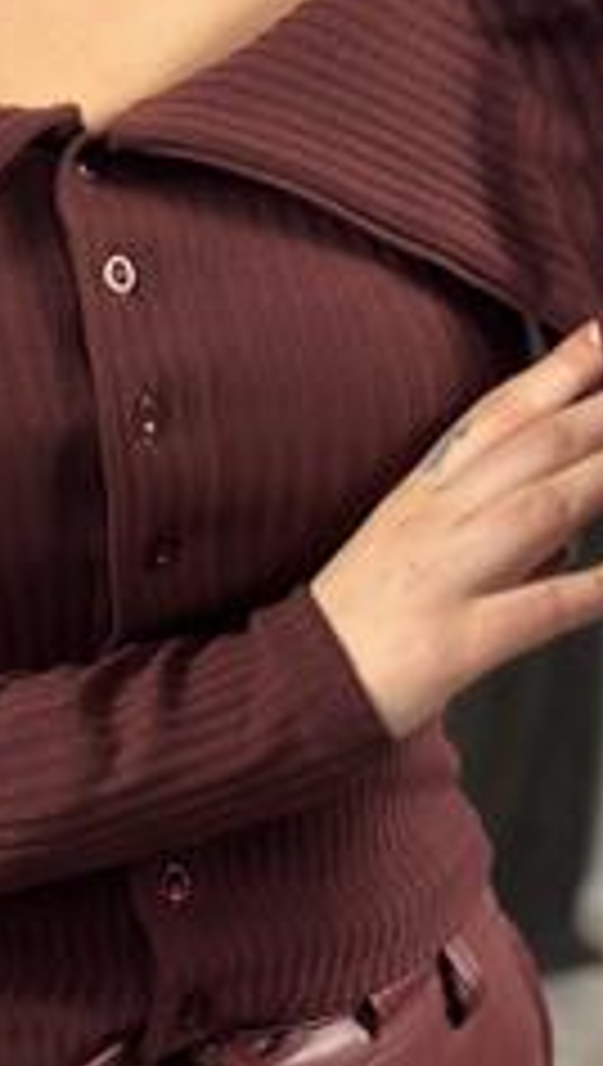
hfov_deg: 13.1
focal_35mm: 91
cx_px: -81
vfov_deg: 23.4
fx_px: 2577
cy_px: 520
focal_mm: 6.86
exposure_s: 1/100
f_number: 1.78
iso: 200
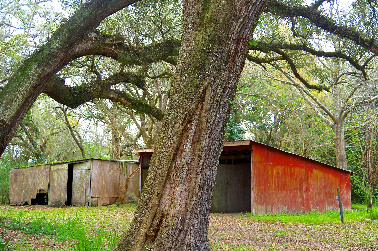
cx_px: 189
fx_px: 566
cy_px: 126
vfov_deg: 24.9
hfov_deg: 36.9
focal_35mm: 54
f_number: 5
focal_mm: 36
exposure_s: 1/100
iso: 100
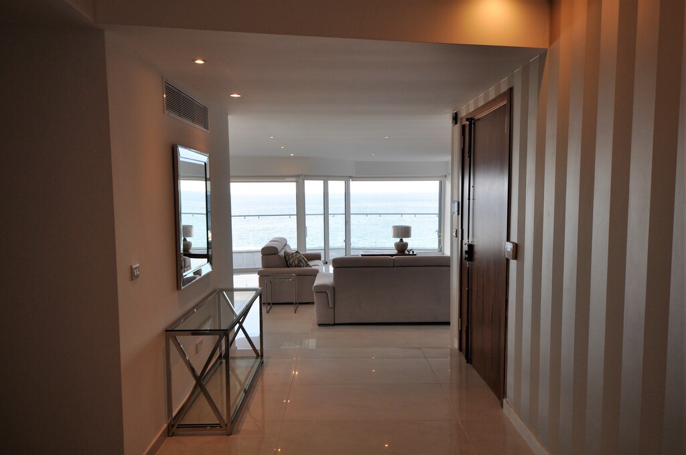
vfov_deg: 53.0
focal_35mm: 24
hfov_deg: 73.8
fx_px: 457
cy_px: 228
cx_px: 343
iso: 220
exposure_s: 1/125
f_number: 5.6
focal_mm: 16
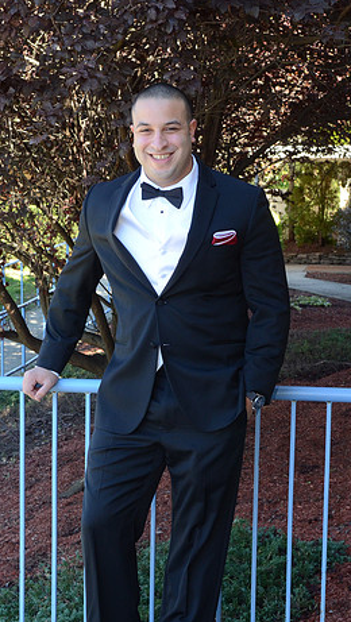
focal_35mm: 67
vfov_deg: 31.4
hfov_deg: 18.0
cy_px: 362
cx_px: 202
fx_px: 1106
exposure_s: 1/125
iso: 800
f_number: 9
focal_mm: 34
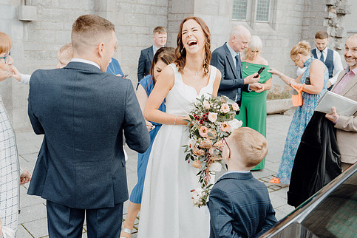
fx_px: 416
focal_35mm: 42
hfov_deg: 46.4
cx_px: 180
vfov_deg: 31.8
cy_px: 99
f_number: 3.5
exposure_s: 1/200
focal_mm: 35
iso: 125
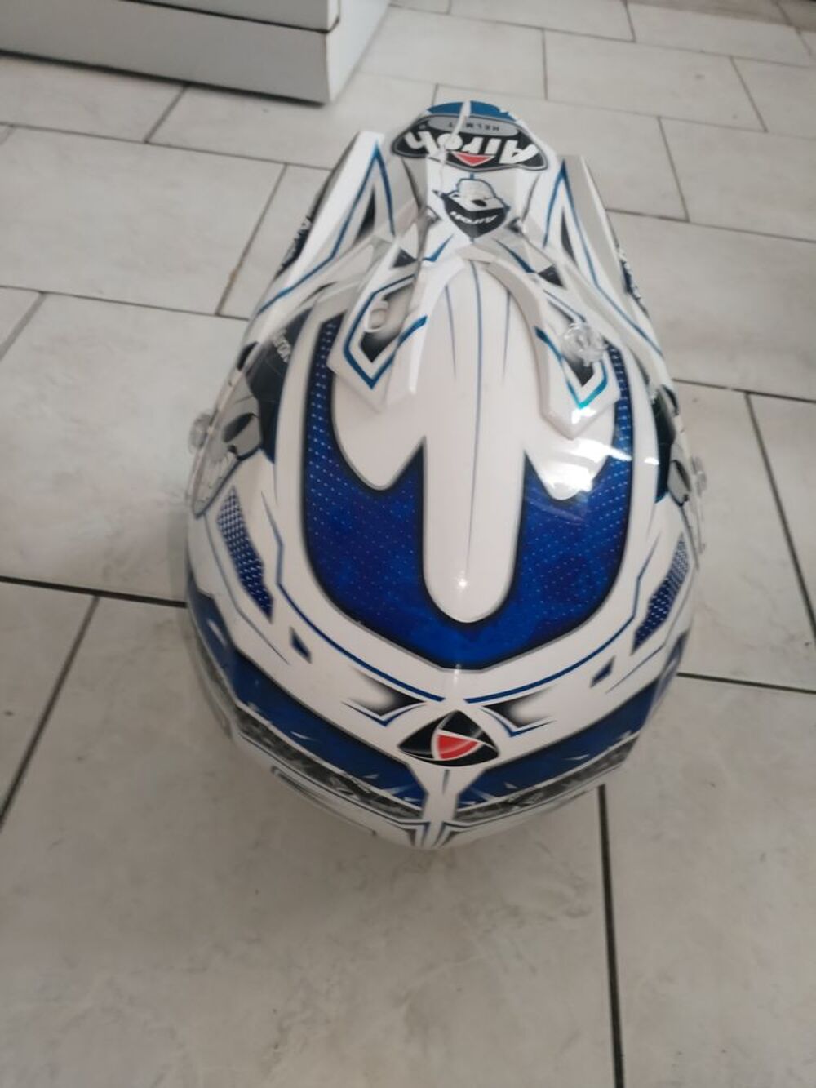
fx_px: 817
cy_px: 544
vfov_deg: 67.3
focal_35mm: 26
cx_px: 408
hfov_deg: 53.1
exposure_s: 1/33.3
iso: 452
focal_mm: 4.75
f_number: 1.8
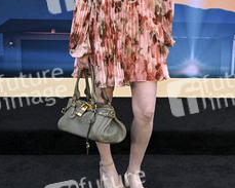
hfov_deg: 23.3
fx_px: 570
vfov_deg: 18.6
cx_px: 126
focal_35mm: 82
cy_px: 41
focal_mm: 50
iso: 640
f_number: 7.1
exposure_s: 1/320
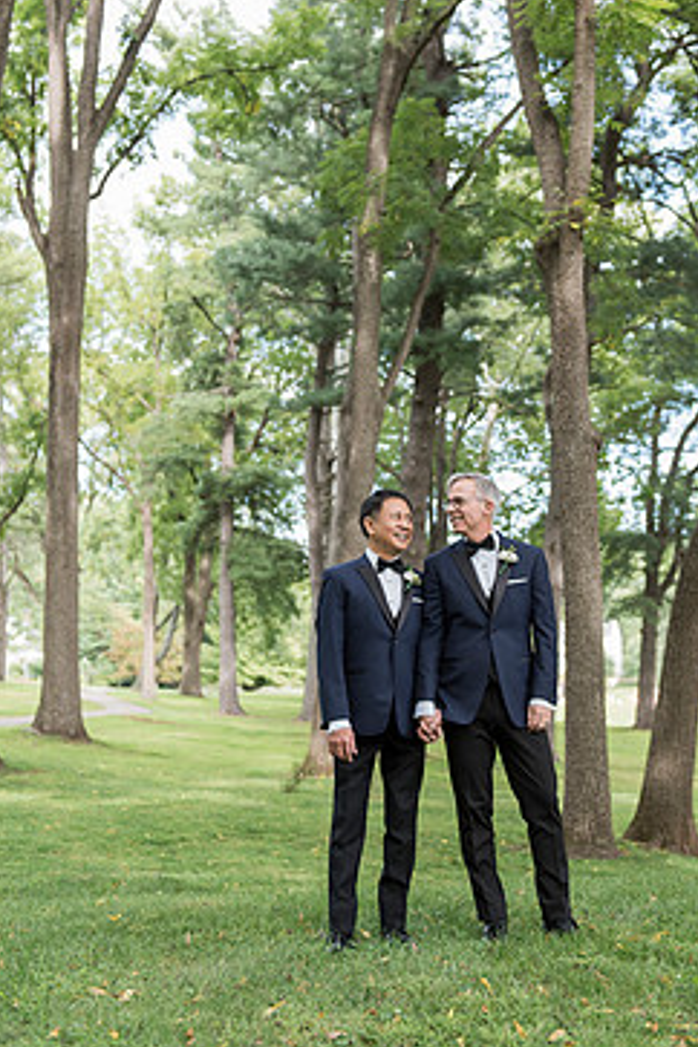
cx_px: 424
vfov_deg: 38.1
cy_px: 424
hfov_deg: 25.9
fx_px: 1512
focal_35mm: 52
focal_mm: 42
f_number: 2.8
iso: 400
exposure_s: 1/500
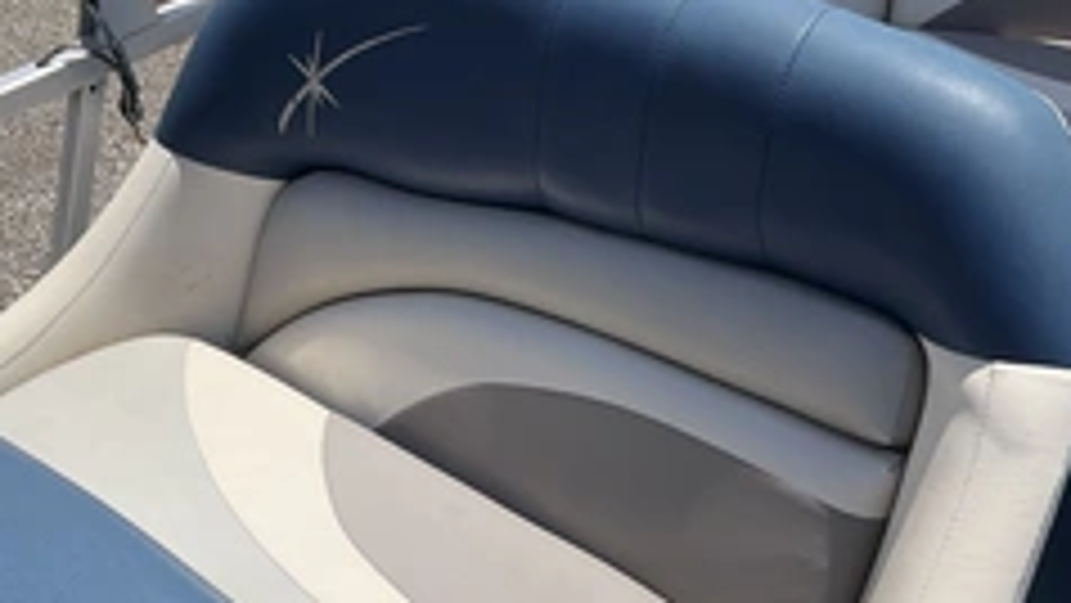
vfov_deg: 22.3
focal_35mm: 53
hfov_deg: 39.1
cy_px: 486
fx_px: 1505
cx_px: 486
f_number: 1.8
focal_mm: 3
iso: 25
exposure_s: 1/2538
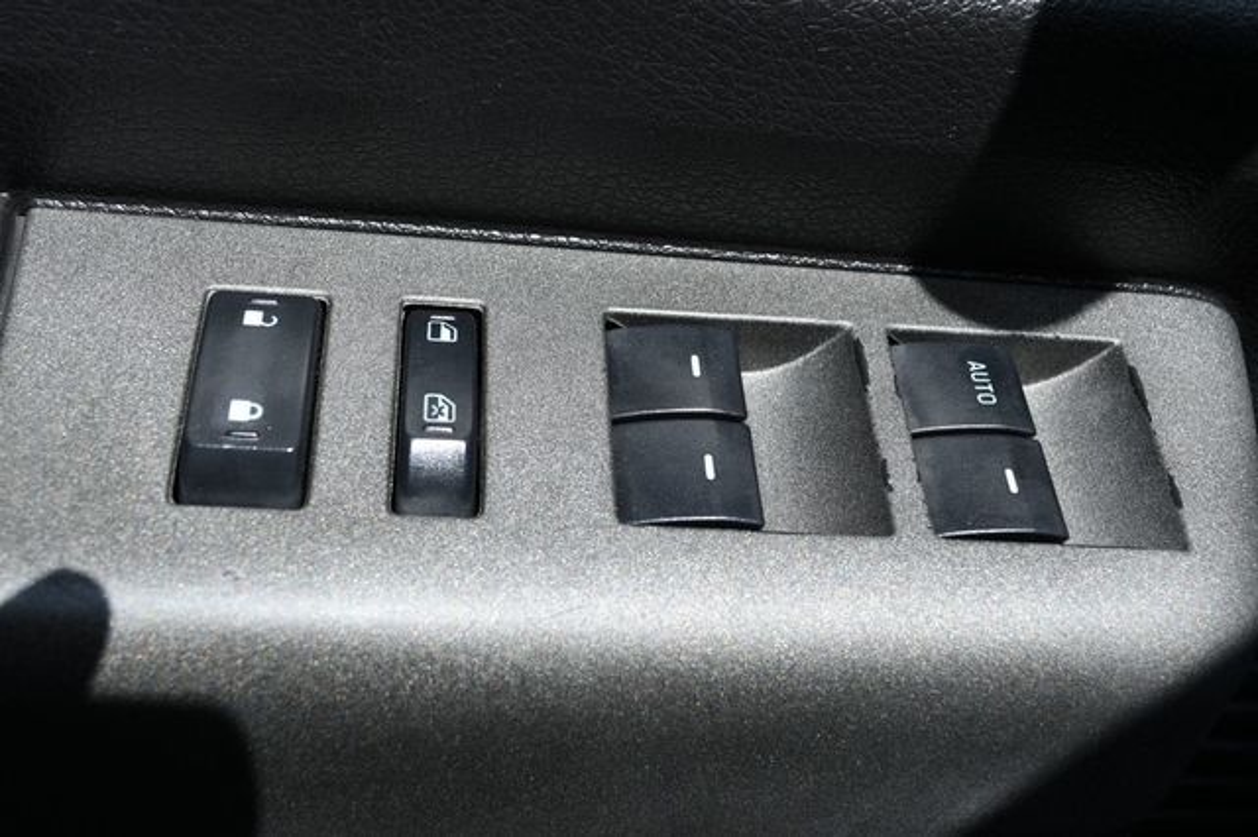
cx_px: 629
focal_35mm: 43
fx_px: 1502
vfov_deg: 31.2
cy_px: 418
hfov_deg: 45.5
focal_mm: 29
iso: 140
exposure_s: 1/250
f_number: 8
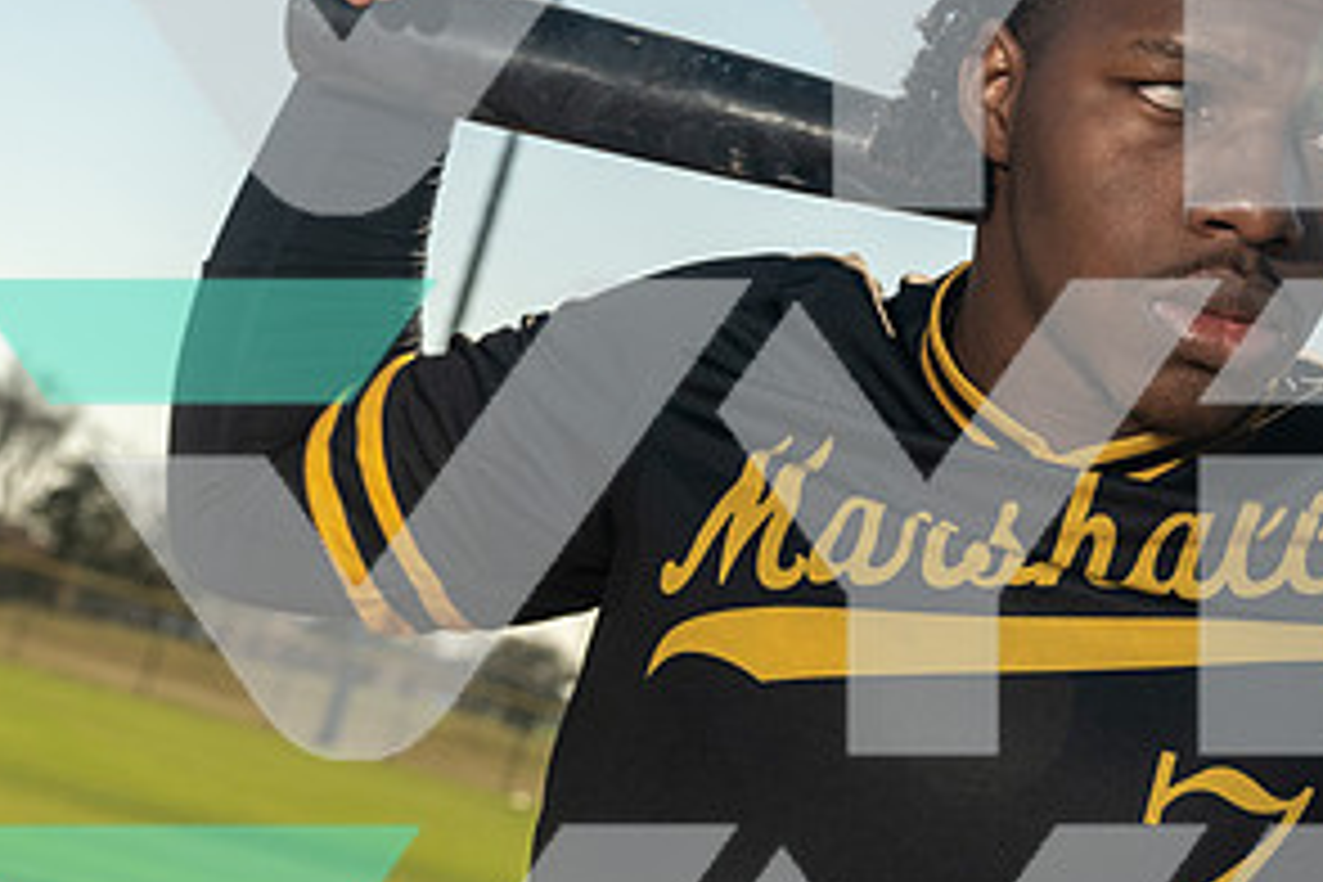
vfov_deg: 16.8
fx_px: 2977
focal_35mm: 81
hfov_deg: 24.5
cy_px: 520
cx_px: 1112
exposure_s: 1/200
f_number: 5.6
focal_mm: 41
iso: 500
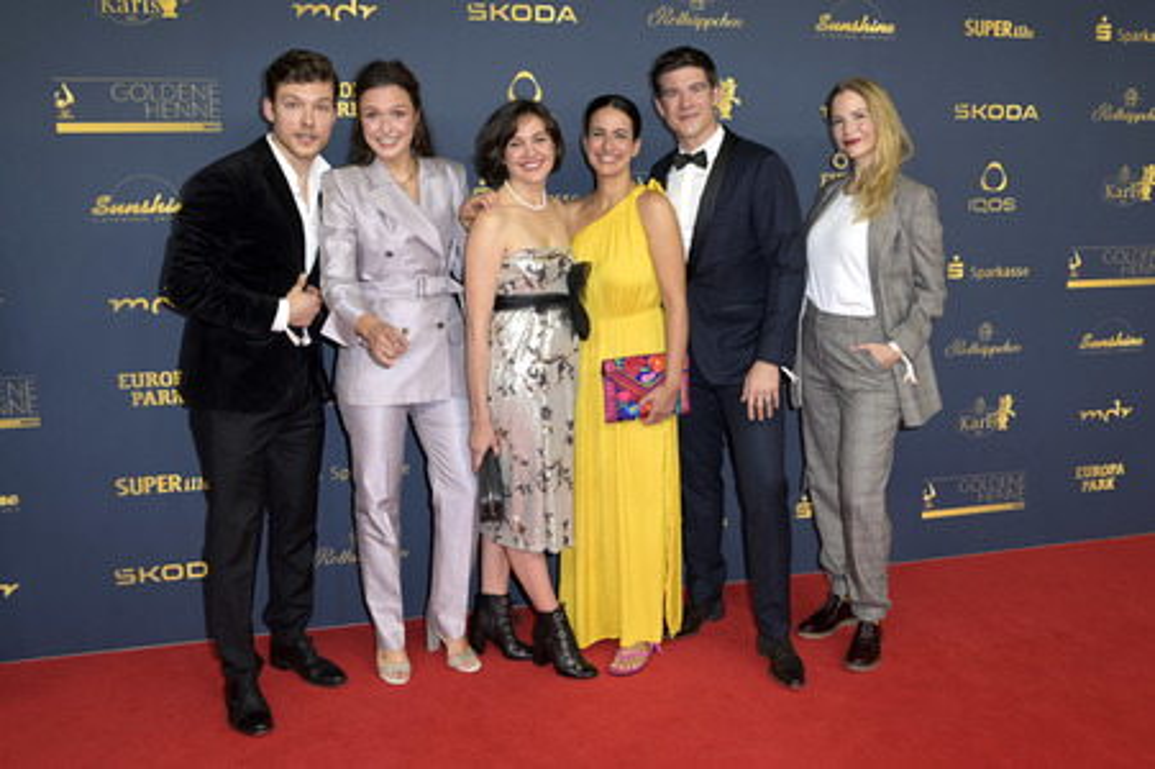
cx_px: 578
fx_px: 1026
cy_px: 384
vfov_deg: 41.1
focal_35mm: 32
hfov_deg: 58.8
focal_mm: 32
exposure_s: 1/250
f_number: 6.3
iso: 640
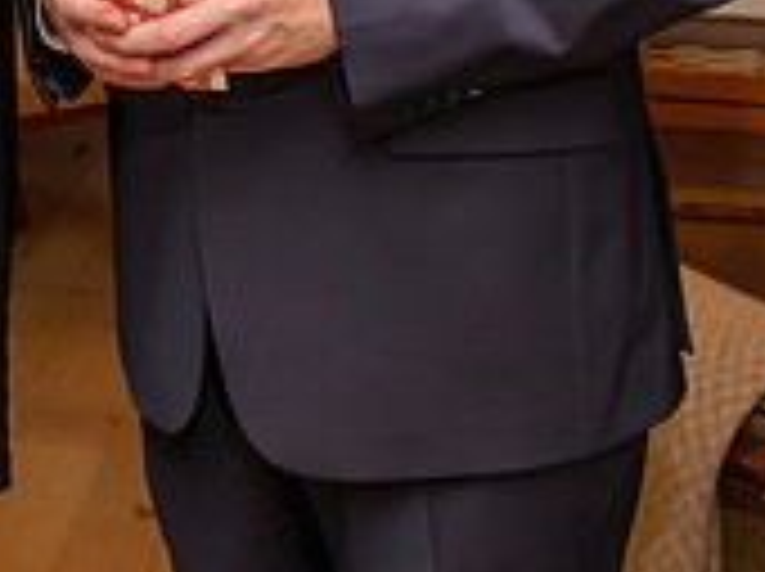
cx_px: -158
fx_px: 2516
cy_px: -358
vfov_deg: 12.2
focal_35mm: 114
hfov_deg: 16.6
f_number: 5.6
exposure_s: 1/50
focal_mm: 30
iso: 800
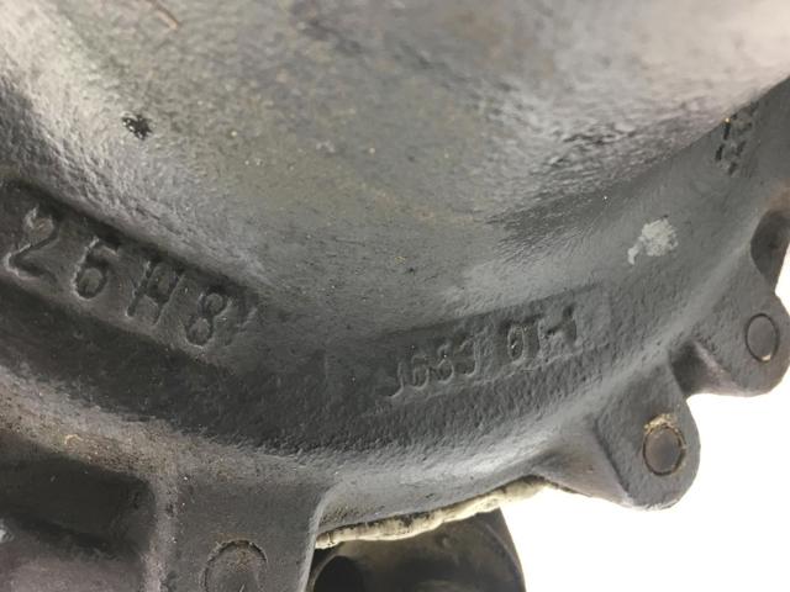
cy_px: 296
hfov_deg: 61.7
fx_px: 662
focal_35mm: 29
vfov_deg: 48.2
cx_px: 395
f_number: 2.2
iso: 100
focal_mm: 4.15
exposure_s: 1/33
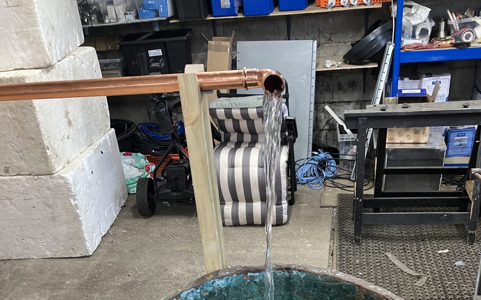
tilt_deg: -31.3
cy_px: 302
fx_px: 524
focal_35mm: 40
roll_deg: +6.0
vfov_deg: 29.8
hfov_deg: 49.3
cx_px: 241
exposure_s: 1/60
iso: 125
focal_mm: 3.99
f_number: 1.8
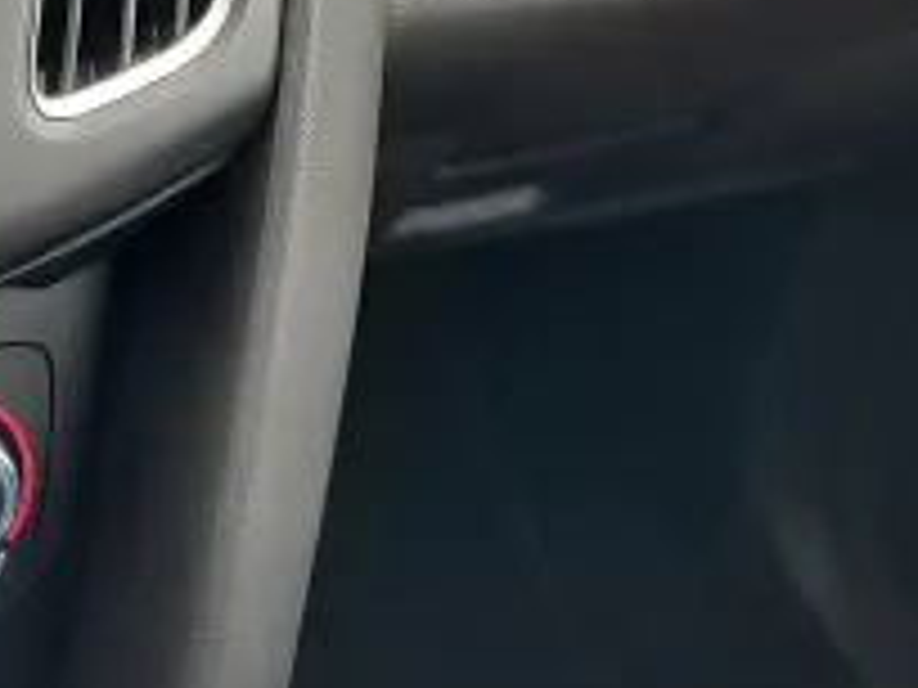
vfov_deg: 19.6
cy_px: -72
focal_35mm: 72
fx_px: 1909
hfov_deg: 26.4
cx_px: 153
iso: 176
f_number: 1.8
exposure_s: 1/100
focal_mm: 5.56
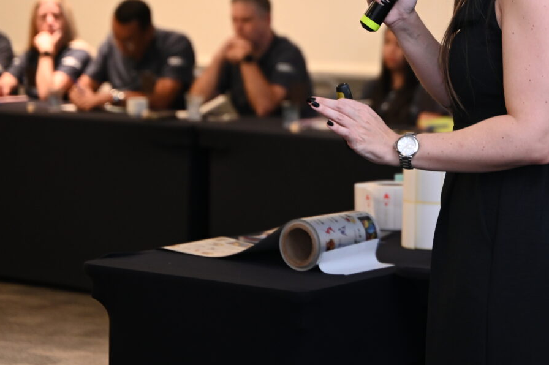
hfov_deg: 15.2
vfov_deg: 10.2
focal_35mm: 134
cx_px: 417
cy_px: 56
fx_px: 2042
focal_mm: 75
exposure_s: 1/100
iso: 2000
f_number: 2.8
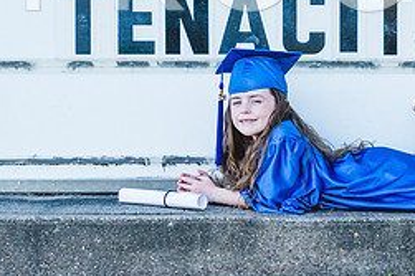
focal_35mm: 153
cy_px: 121
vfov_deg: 9.0
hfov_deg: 13.3
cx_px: 400
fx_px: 1763
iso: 250
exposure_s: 1/800
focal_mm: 35
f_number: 2.8
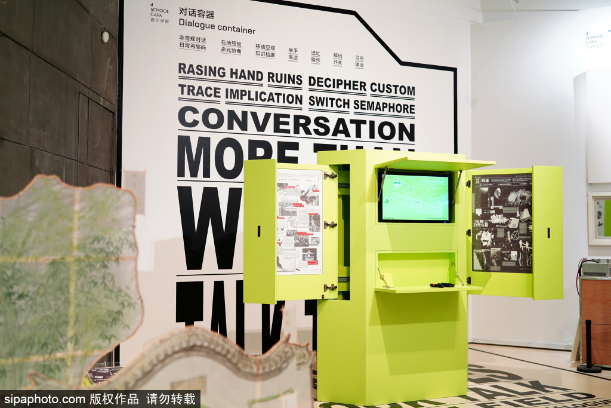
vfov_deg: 33.4
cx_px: 306
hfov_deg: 48.5
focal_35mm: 40
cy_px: 204
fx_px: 679
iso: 800
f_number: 2.5
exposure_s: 1/200
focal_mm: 40
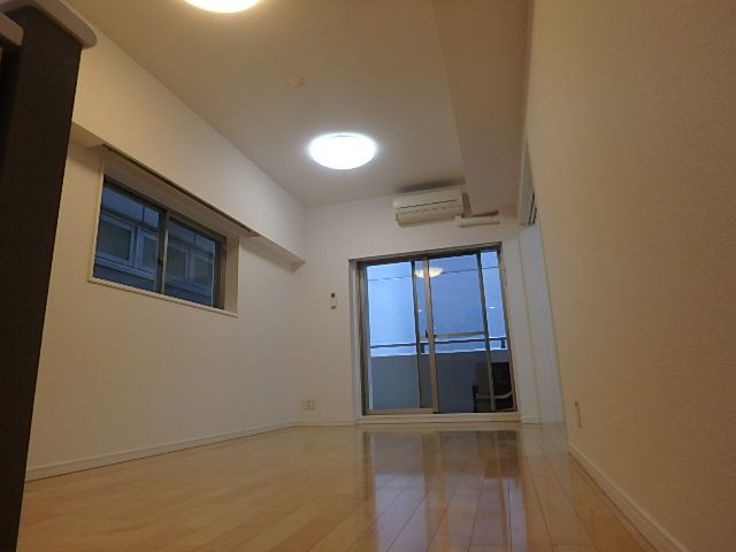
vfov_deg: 63.4
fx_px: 446
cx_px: 368
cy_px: 276
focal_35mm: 21
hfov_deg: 79.0
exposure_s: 1/60
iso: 200
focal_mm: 3.7
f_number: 3.5
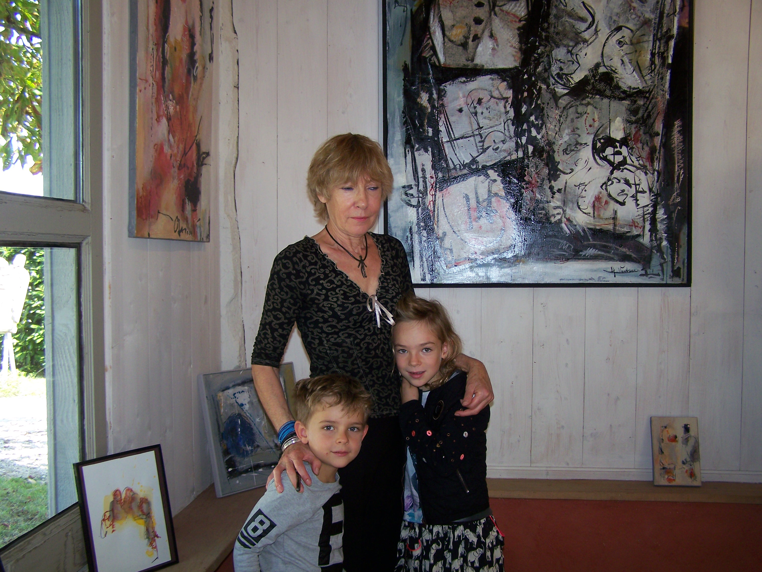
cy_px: 286
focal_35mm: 38
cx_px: 381
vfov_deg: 37.7
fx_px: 836
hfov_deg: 49.0
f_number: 2.8
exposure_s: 1/60
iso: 80
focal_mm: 6.3
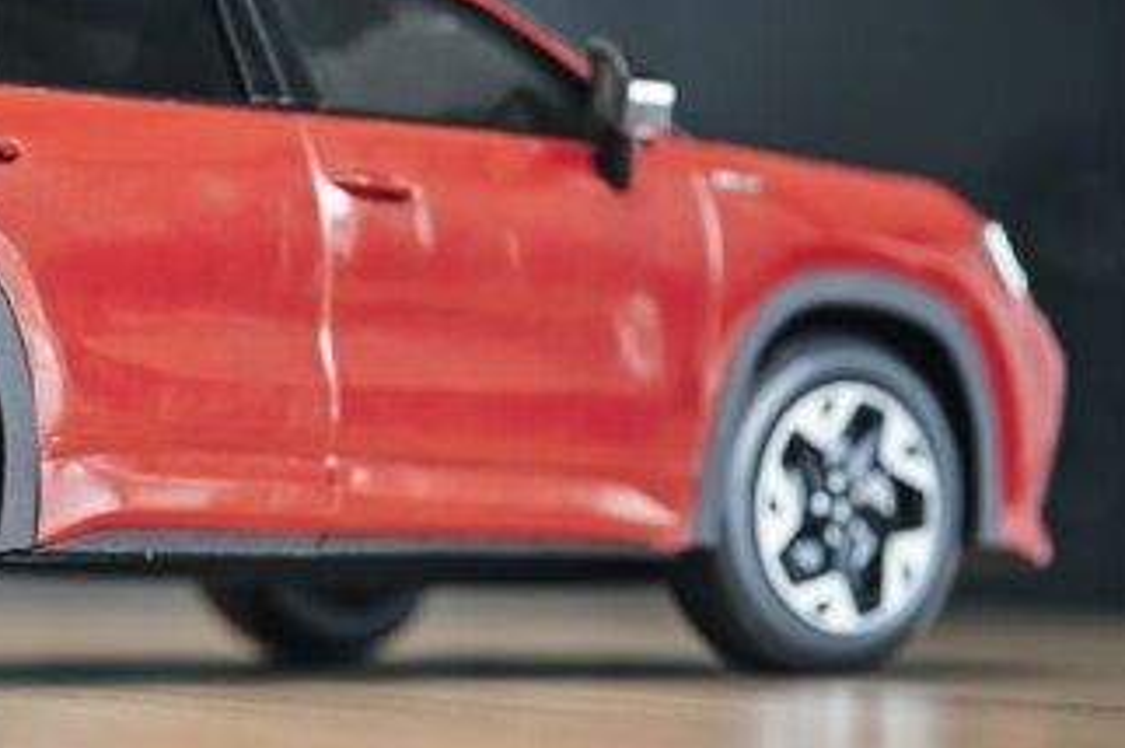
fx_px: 6337
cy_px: 360
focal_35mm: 203
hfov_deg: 10.1
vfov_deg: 6.8
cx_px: -24
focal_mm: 85
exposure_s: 1/125
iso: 250
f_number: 2.8
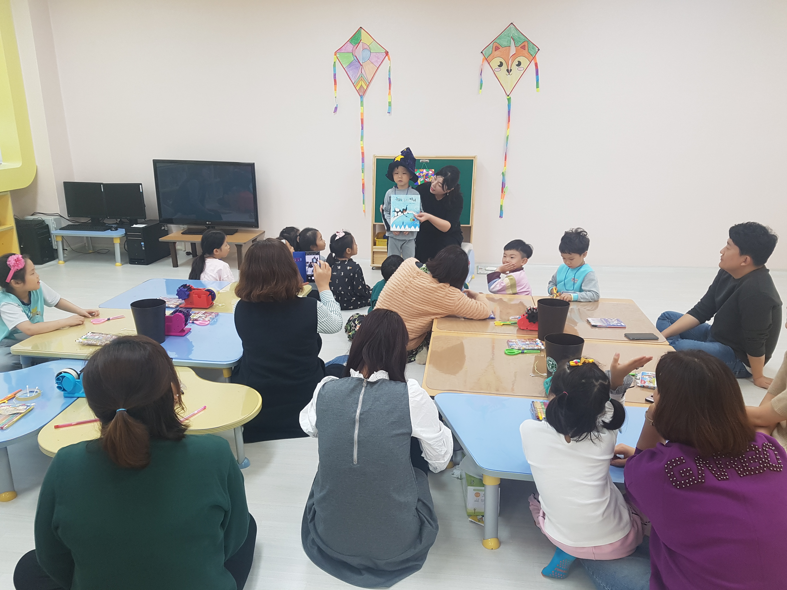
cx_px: 394
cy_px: 295
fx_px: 591
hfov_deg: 67.3
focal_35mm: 26
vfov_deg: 53.1
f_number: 1.7
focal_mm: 4.2
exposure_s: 1/60
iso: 80
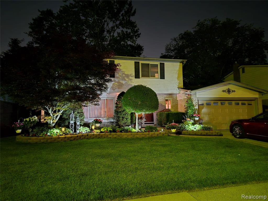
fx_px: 178
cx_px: 134
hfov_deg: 73.9
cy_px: 100
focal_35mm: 23
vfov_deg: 58.9
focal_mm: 5.4
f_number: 1.8
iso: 3200
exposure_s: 1/8
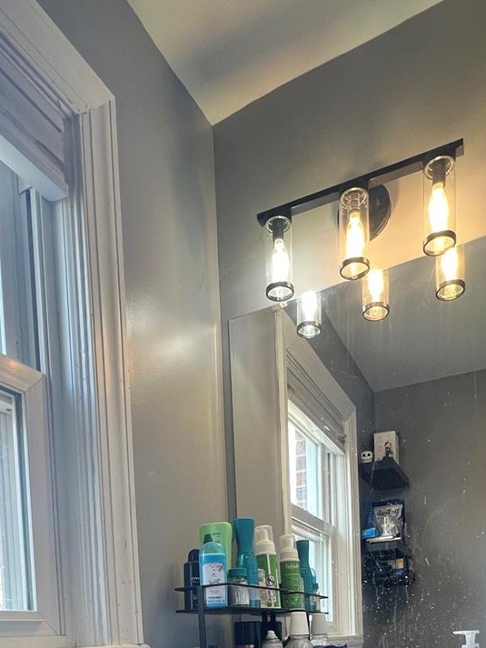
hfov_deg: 49.7
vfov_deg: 49.3
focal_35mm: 28
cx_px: 252
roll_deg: +3.5
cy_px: 673
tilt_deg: -1.9
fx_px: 524
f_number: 1.8
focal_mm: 1.57
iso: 100
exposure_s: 1/120
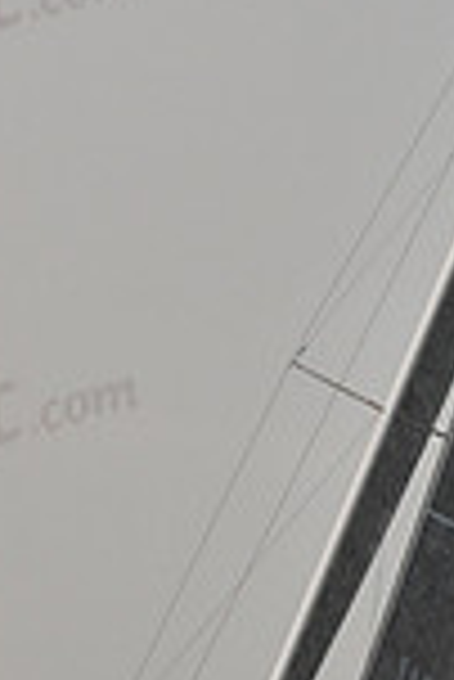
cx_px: 371
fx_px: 5058
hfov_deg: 5.1
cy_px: 630
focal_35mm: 268
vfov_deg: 7.7
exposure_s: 1/500
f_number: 3.5
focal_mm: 70
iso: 400
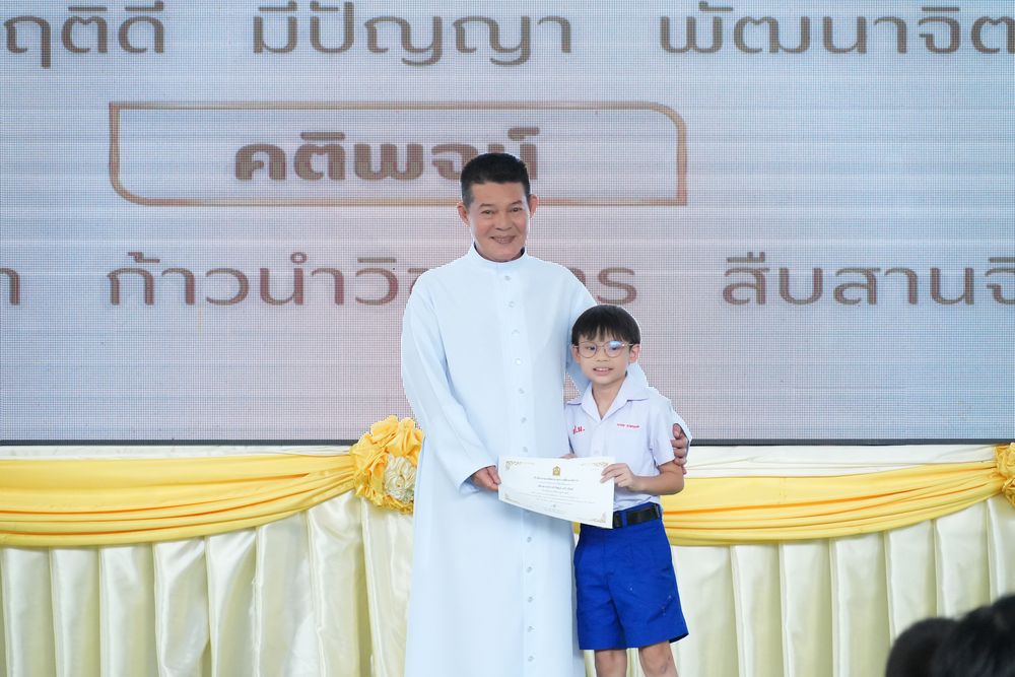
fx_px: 4060
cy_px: 338
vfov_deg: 9.5
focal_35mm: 144
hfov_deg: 14.2
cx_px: 508
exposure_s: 1/320
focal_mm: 96
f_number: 5.6
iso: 4000
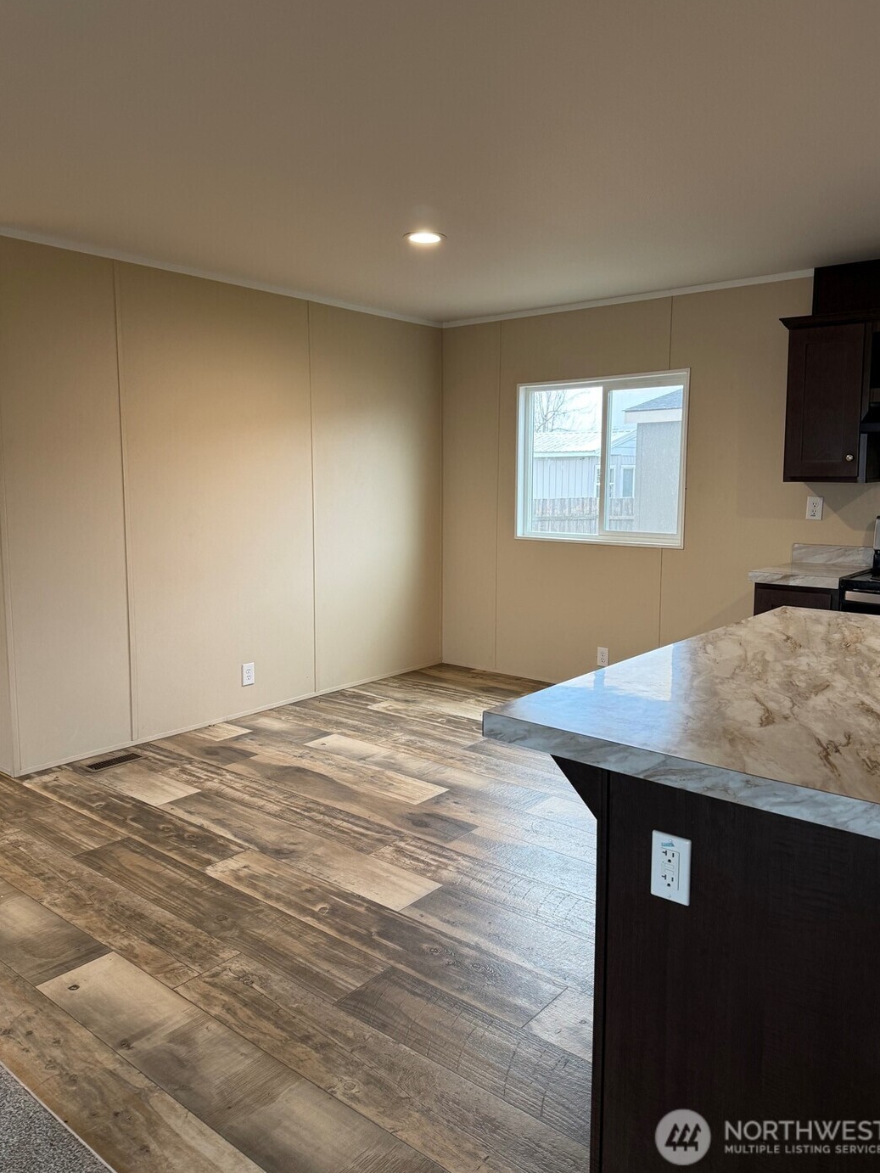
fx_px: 847
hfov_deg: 54.9
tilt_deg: -6.1
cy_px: 565
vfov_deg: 69.4
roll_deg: +0.1
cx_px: 457
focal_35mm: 25
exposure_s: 1/60
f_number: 1.78
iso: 125
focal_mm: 6.76
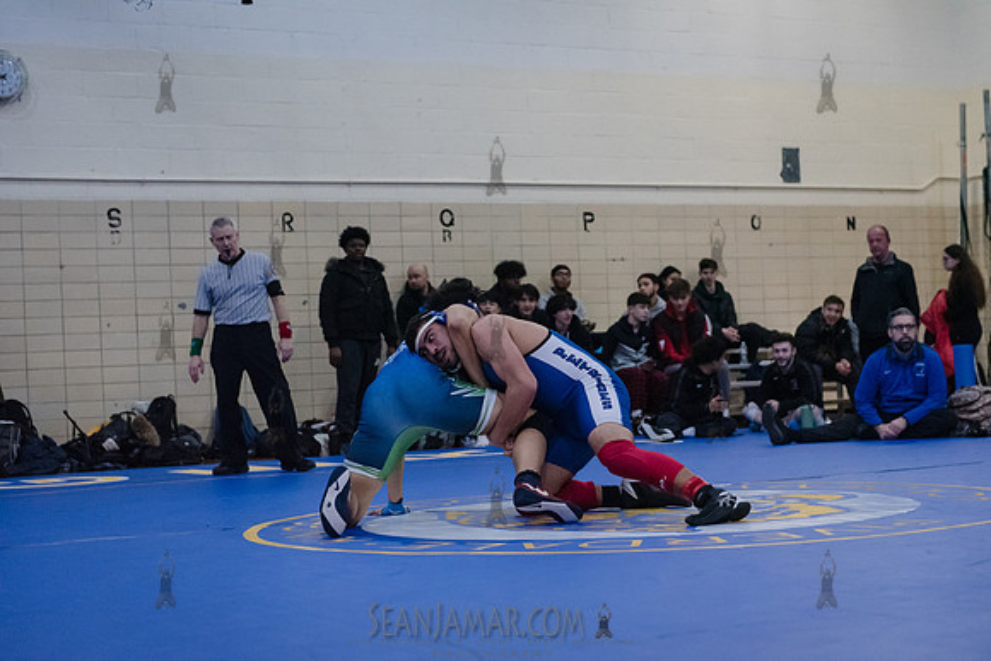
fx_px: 1927
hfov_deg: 28.8
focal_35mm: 70
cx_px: 496
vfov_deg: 19.5
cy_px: 330
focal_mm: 70
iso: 8000
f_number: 3.2
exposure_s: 1/400
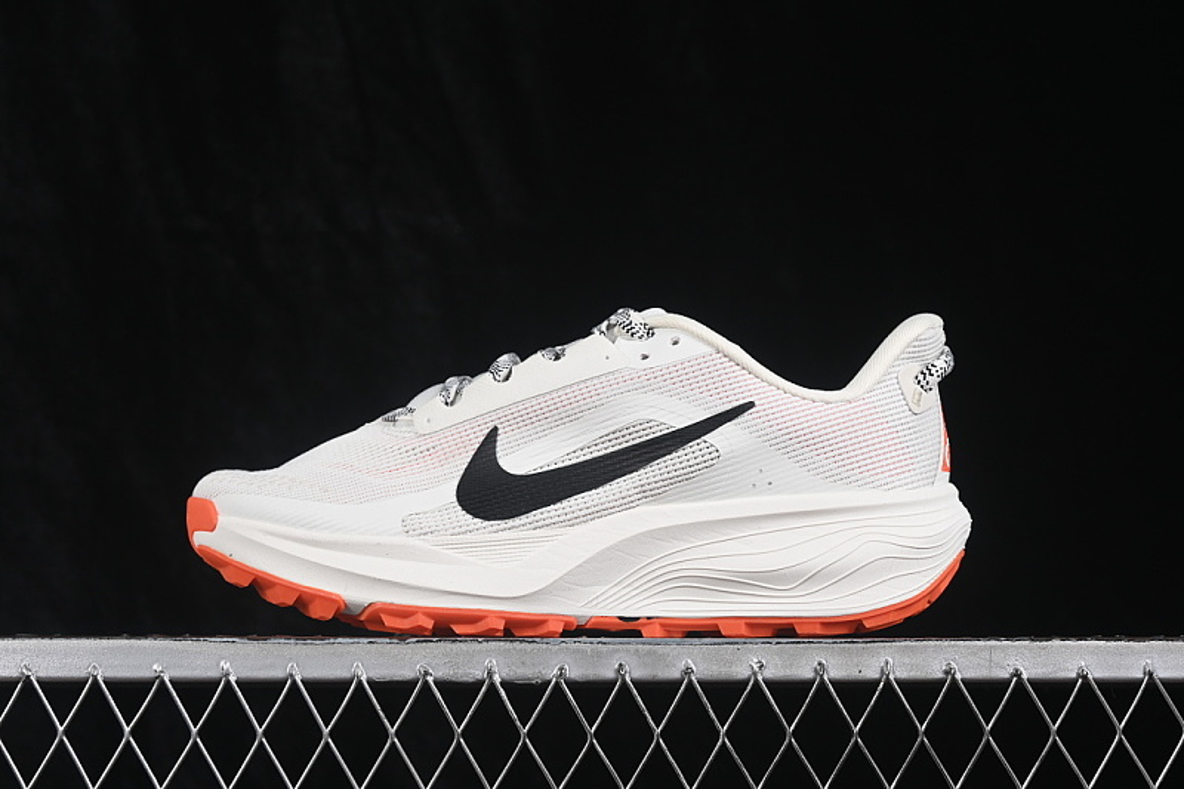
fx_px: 2466
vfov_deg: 18.2
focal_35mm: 75
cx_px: 592
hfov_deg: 27.0
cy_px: 394
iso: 160
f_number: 8
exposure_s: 1/80
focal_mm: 50
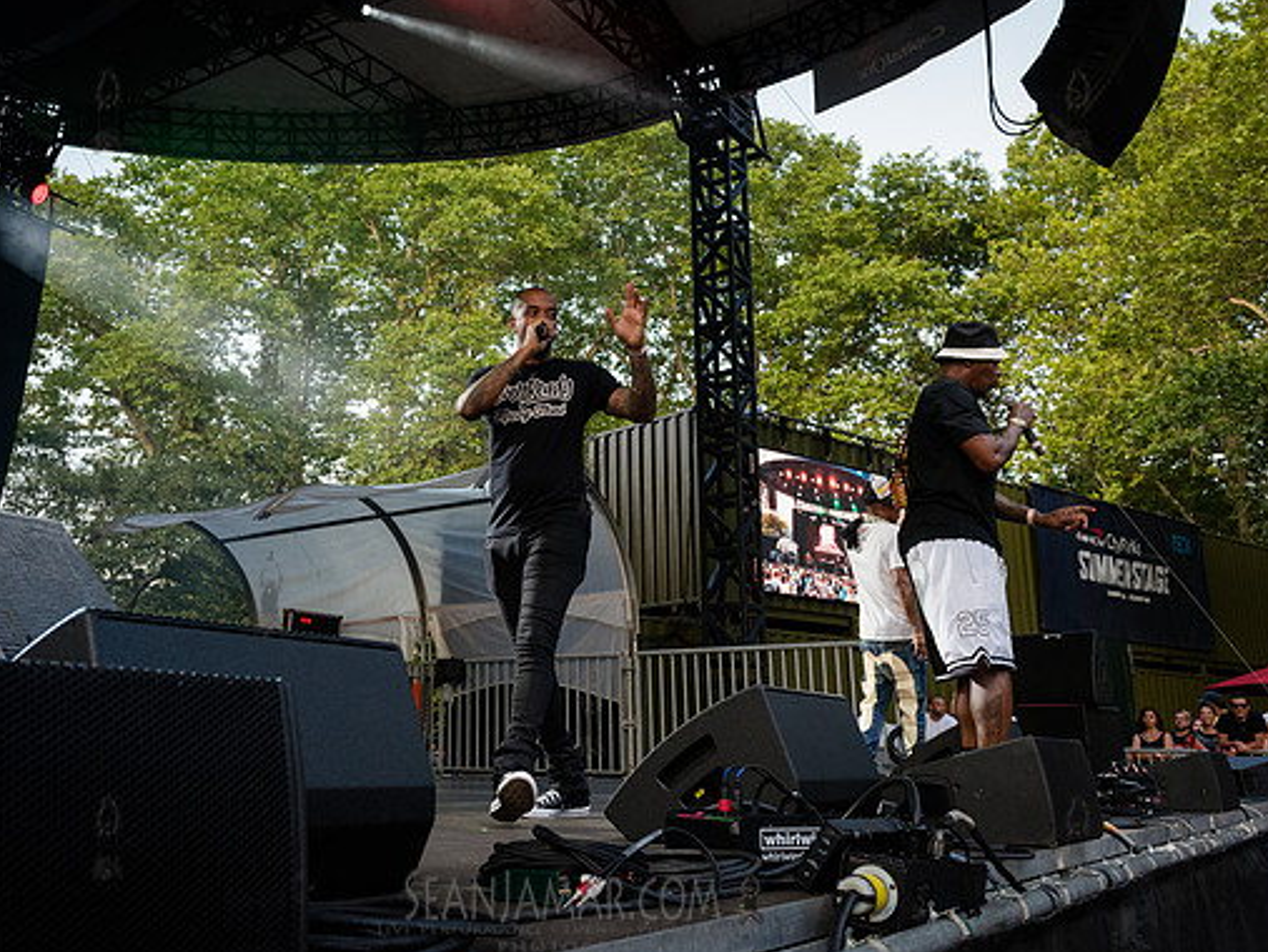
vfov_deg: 41.8
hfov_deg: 53.5
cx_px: 501
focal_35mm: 34
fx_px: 1246
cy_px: 419
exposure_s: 1/500
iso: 2000
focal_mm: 27
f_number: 4.5
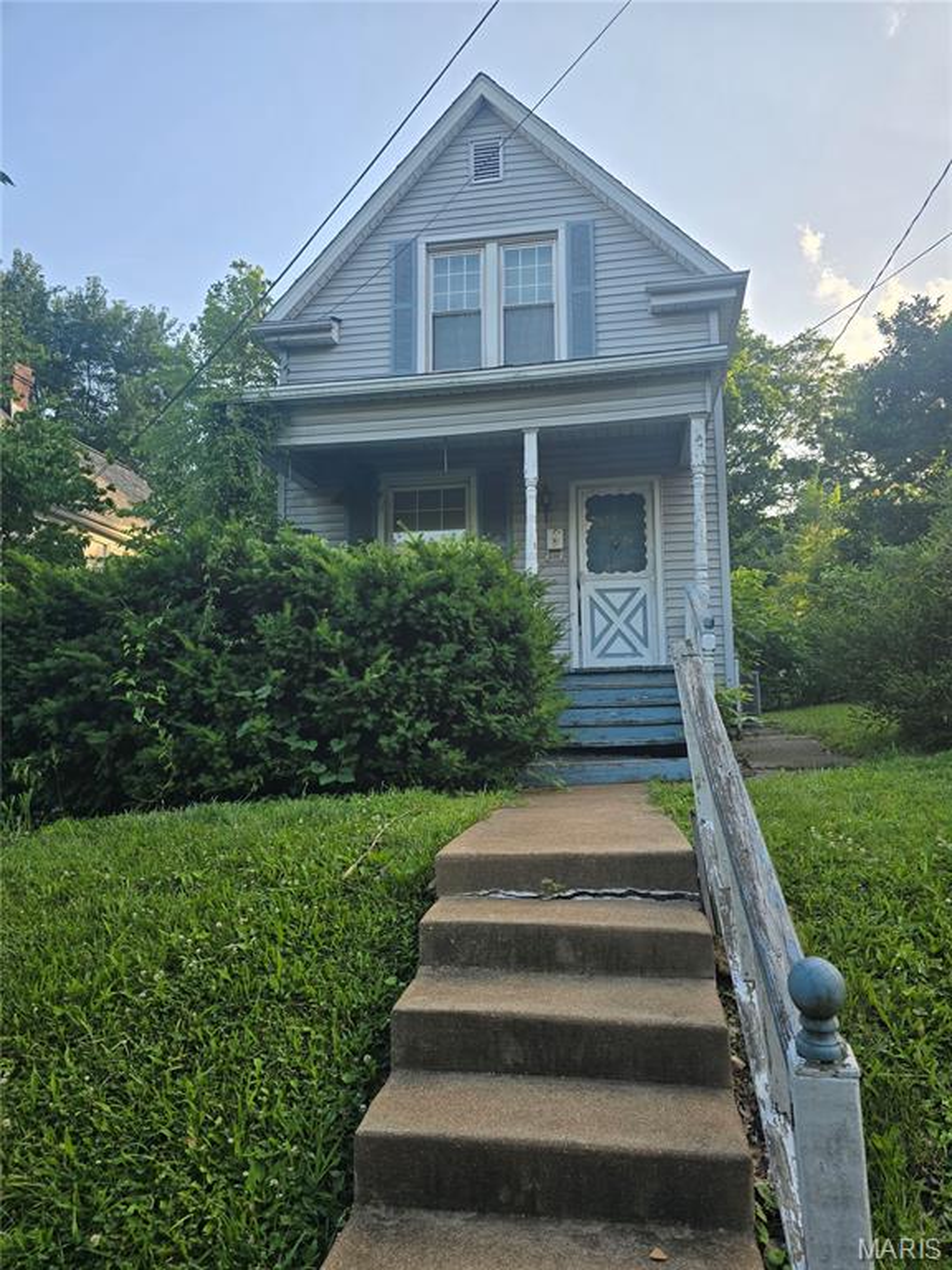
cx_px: 476
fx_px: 843
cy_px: 635
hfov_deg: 58.9
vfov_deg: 73.9
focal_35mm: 23
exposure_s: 1/229
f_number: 1.7
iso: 12
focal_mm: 6.3
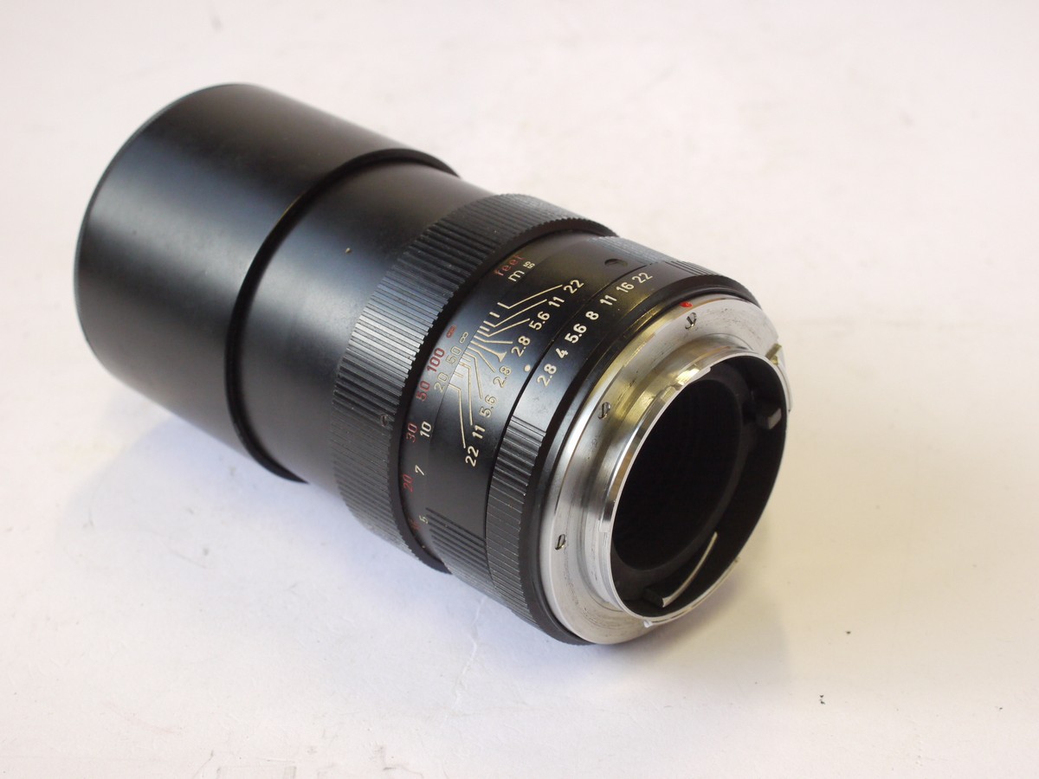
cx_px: 520
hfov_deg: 32.2
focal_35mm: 60
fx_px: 1801
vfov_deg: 24.4
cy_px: 390
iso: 800
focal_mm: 30
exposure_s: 1/80
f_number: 8
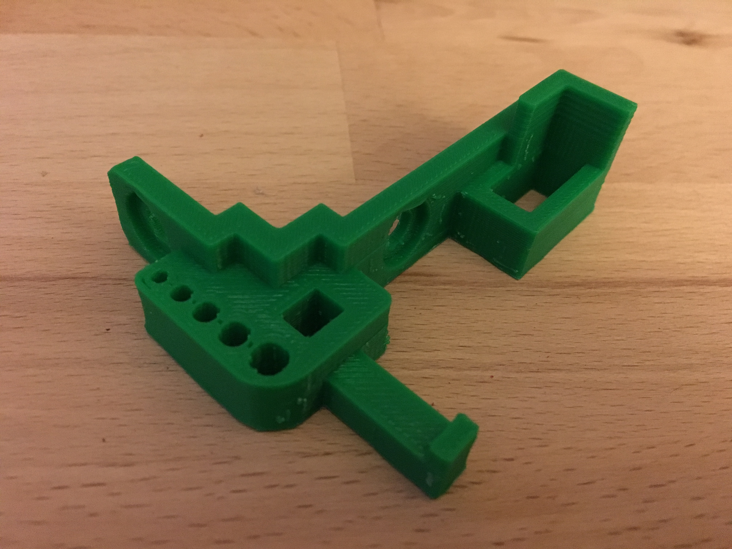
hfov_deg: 61.7
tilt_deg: -46.4
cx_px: 366
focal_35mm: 29
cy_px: 274
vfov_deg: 48.2
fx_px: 613
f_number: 2.2
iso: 800
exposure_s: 1/17
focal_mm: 4.15
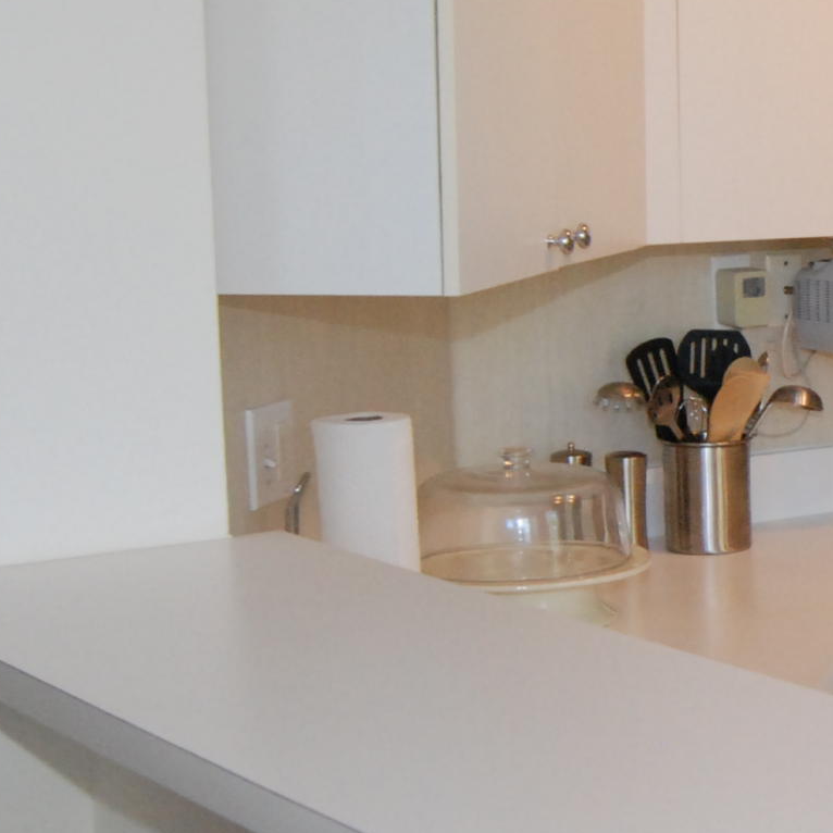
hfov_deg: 17.1
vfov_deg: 19.3
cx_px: 1319
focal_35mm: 90
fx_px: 2450
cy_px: 485
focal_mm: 18
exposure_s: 1/80
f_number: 7.1
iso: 1000
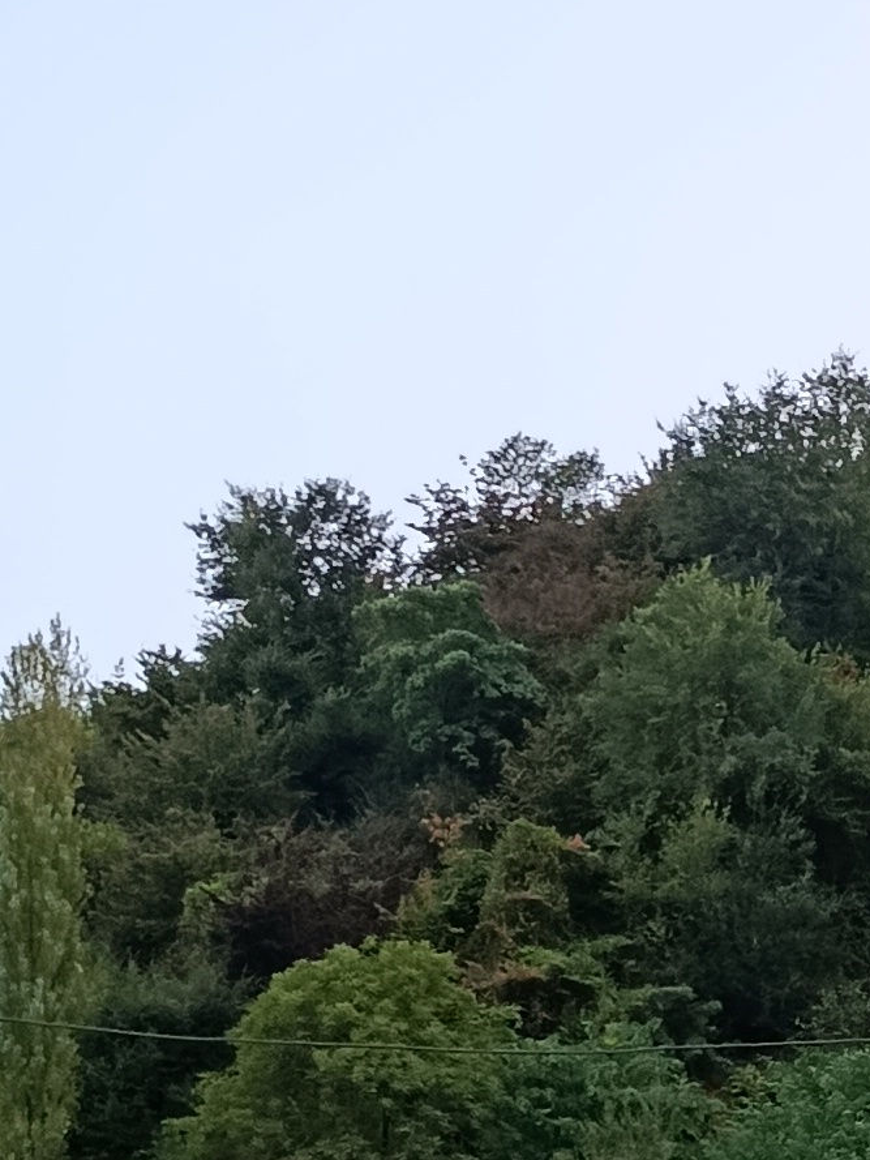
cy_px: 2090
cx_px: 965
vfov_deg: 15.6
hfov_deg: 13.4
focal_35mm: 108
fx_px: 3618
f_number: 1.7
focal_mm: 5.24
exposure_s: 1/100
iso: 392
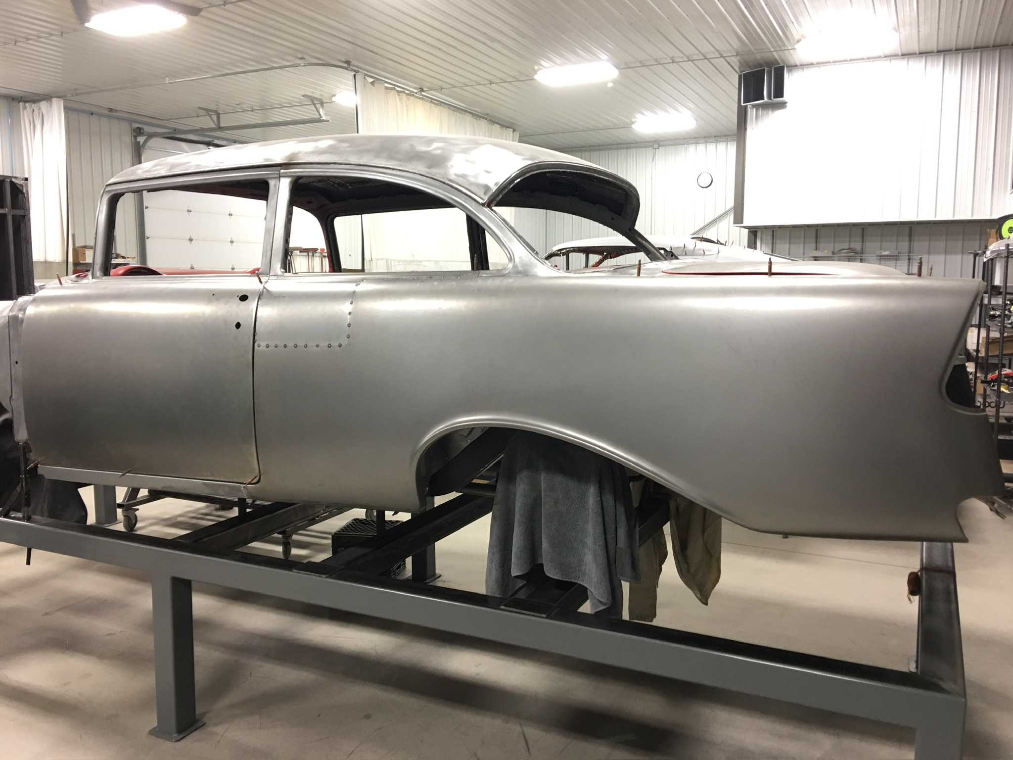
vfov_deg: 48.2
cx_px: 506
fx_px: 849
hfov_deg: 61.7
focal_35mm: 29
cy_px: 380
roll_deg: -0.4
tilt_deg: -4.8
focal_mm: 4.15
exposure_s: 1/15
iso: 40
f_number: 2.2
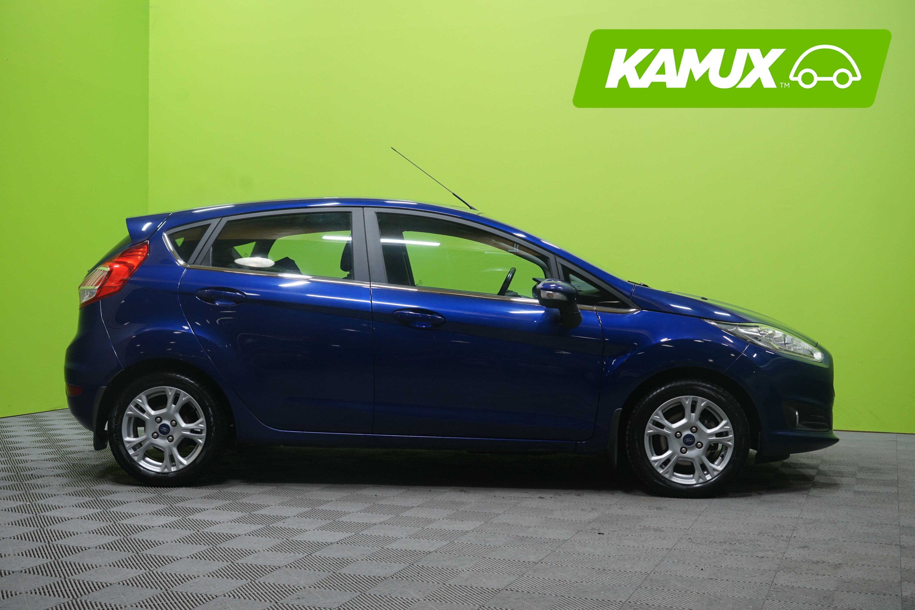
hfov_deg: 44.5
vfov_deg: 30.5
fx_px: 1118
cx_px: 458
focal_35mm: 44
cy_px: 305
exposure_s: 1/25
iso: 800
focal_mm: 44
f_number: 5.6
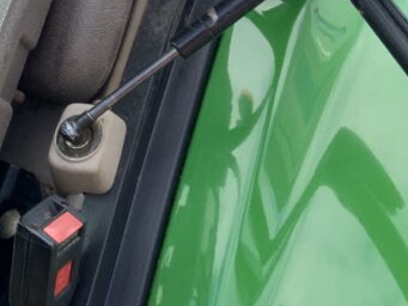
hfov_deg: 20.8
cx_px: -96
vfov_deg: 16.6
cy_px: -6
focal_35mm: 87
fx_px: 1026
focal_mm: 3
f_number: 1.8
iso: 16
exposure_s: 1/457
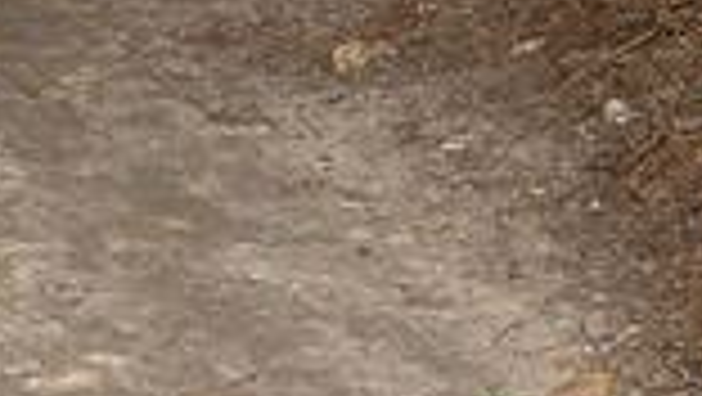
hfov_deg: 14.2
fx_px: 2813
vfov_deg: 7.5
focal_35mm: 151
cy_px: -544
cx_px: 212
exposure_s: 1/250
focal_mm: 50
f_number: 8
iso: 800
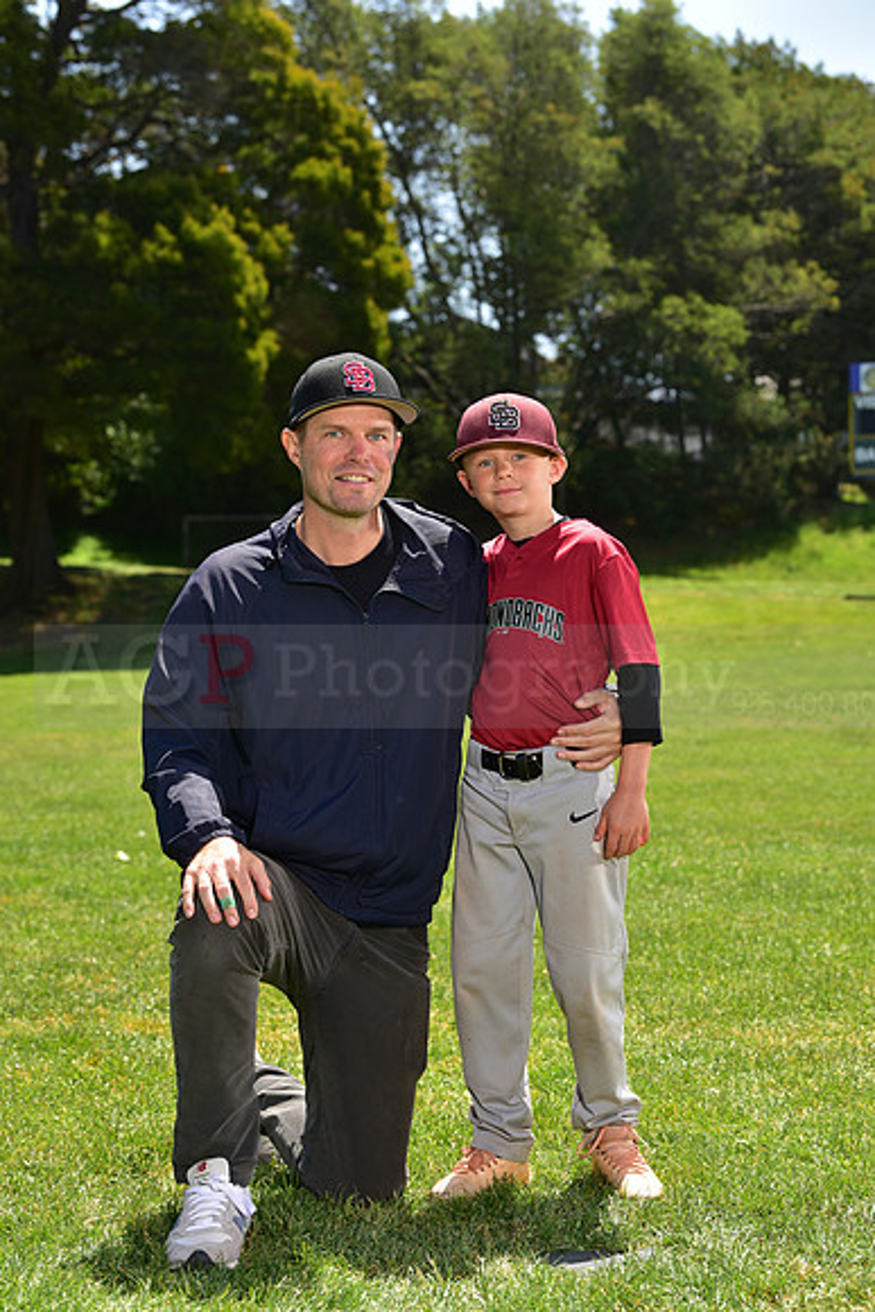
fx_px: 3097
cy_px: 656
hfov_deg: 16.1
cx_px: 438
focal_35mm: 85
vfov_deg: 23.9
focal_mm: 85
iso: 80
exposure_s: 1/200
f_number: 6.3
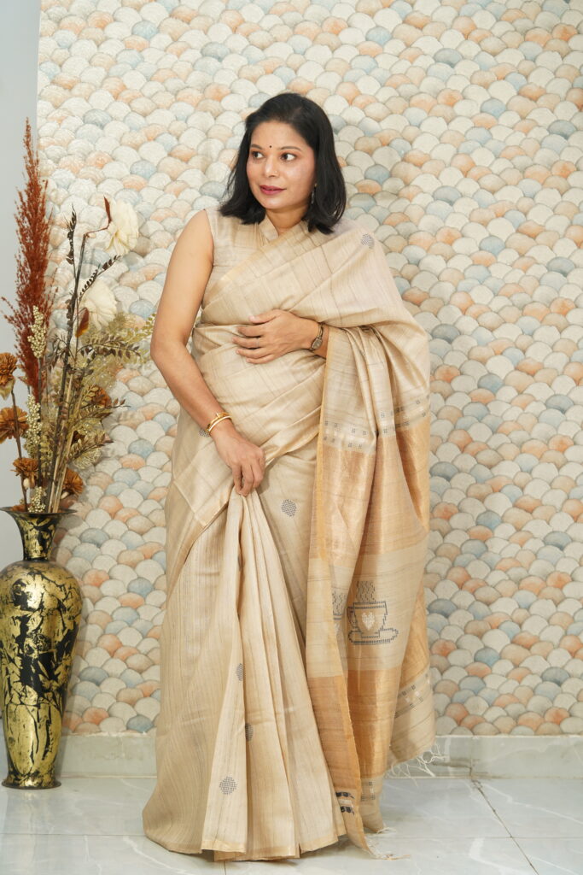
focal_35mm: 90
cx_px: 292
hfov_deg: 15.2
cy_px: 438
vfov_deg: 22.6
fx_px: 2185
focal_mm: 90
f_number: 5
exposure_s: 1/100
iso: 1250
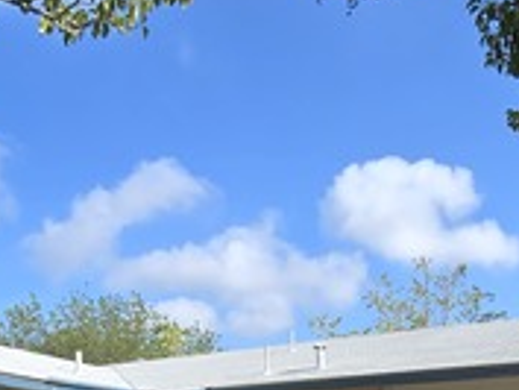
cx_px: 287
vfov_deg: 25.9
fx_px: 705
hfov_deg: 40.4
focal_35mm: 47
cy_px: 522
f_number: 2.2
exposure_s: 1/1402
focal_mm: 2.2
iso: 50
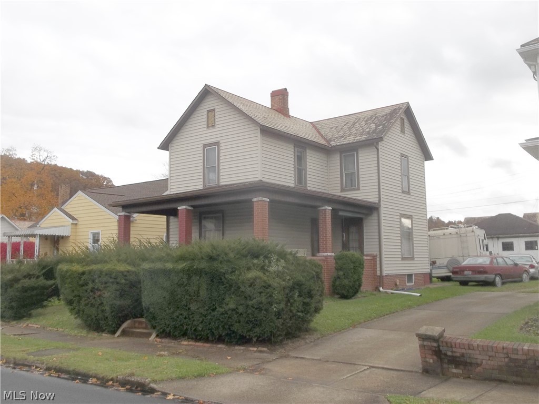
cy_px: 202
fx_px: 514
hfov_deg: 55.4
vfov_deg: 42.9
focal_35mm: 33
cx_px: 270
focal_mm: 5.9
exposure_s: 1/125
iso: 80
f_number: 8
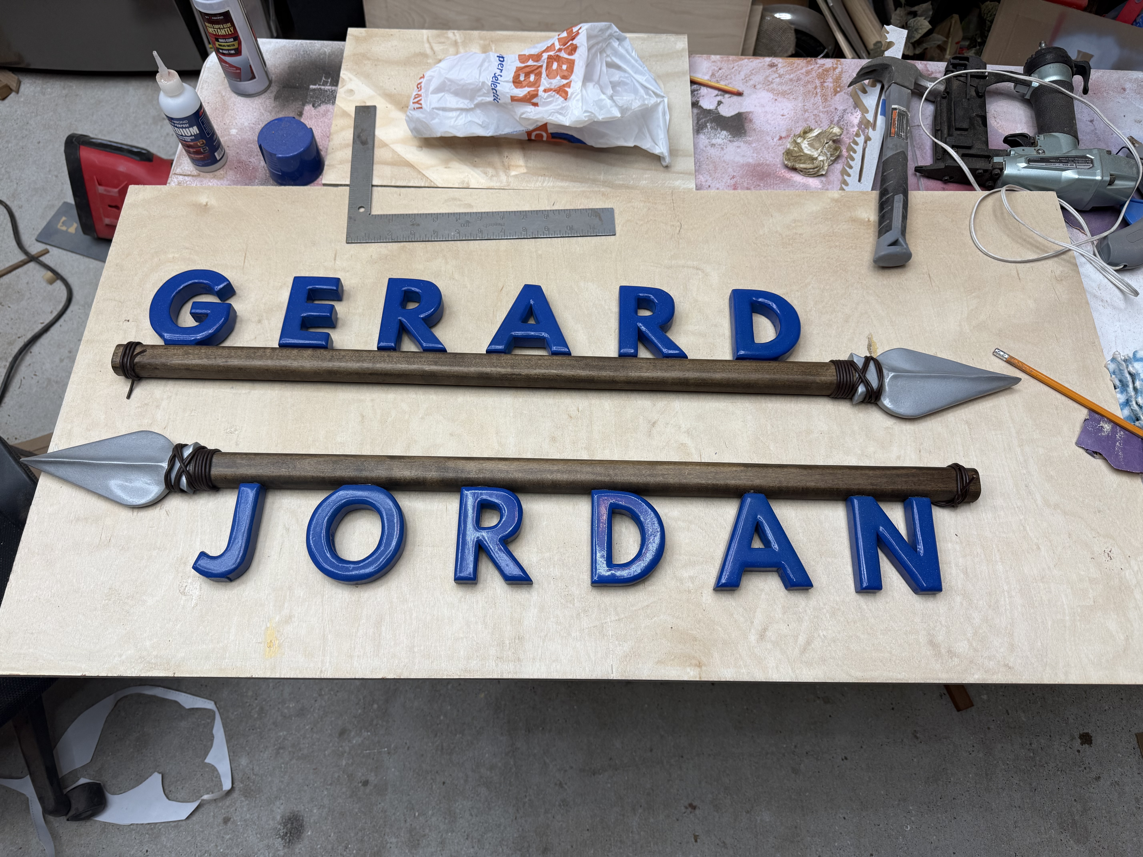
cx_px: 572
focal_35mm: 24
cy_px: 428
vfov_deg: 56.8
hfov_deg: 71.6
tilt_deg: -64.2
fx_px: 792
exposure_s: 1/120
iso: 80
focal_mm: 6.76
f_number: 1.78
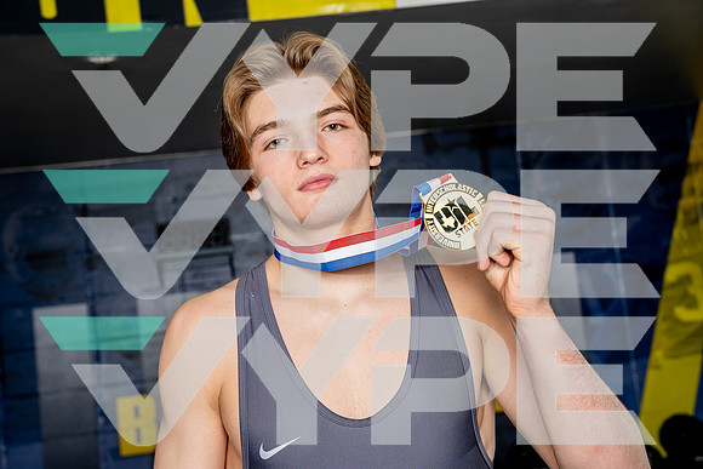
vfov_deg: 23.8
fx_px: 1113
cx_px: 352
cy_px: 234
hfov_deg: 35.0
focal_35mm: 57
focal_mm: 57
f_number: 5.6
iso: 160
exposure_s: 1/250
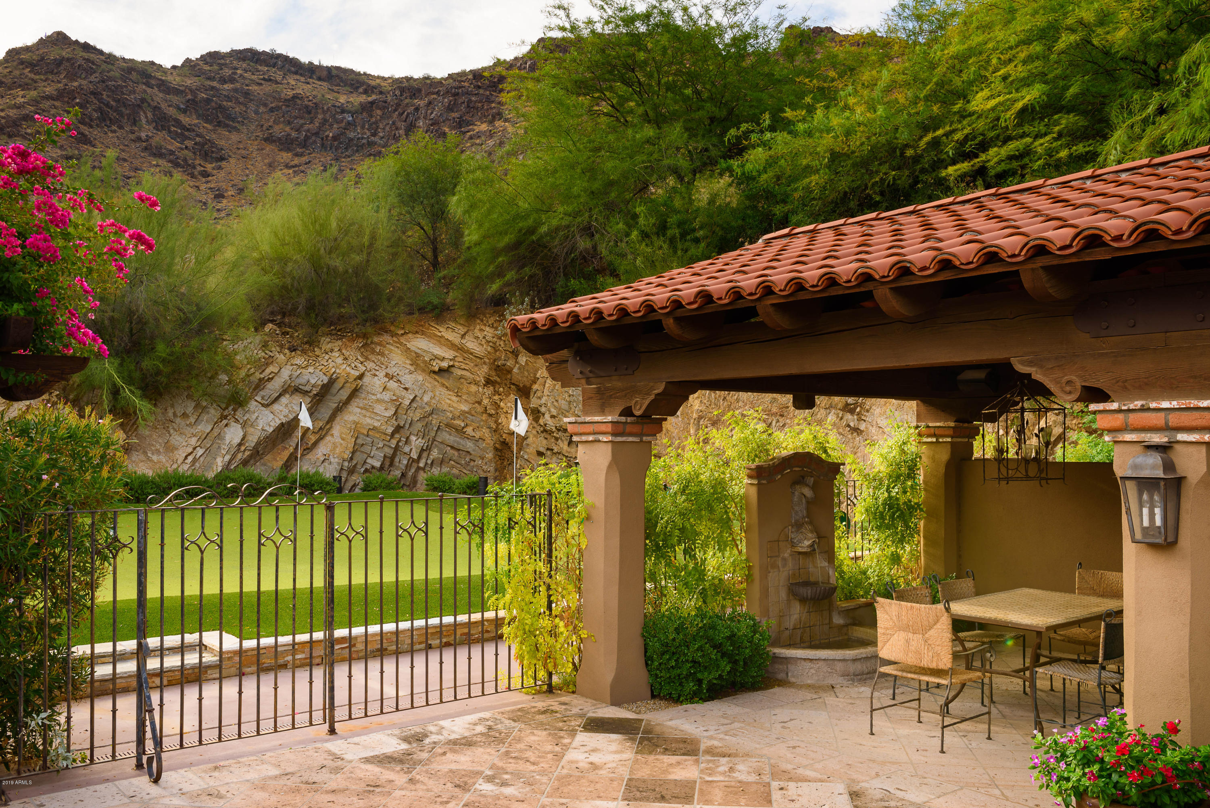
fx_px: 1076
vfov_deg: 41.1
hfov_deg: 58.7
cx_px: 605
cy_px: 404
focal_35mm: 32
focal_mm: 32
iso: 200
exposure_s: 1/20
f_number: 13
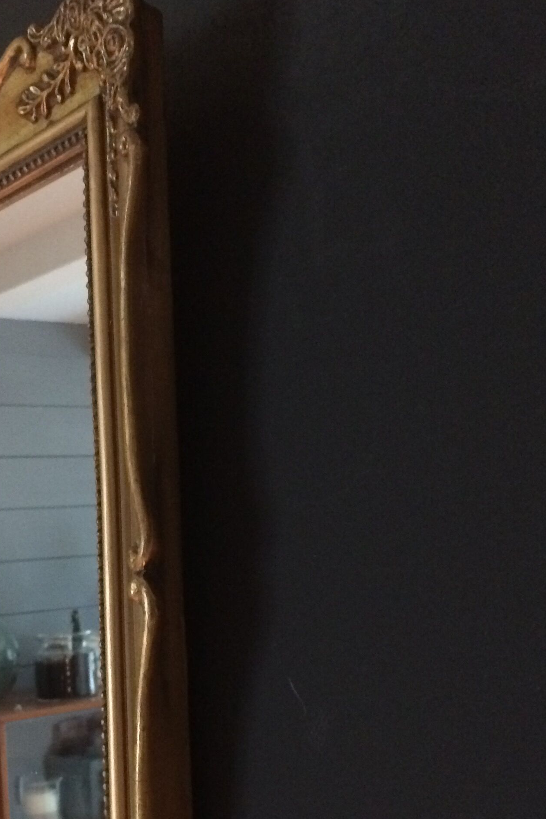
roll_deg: -1.0
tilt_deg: +5.2
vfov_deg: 37.8
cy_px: 536
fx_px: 1183
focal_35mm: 52
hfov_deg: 25.5
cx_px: 109
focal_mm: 4.15
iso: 320
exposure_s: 1/17
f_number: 2.2
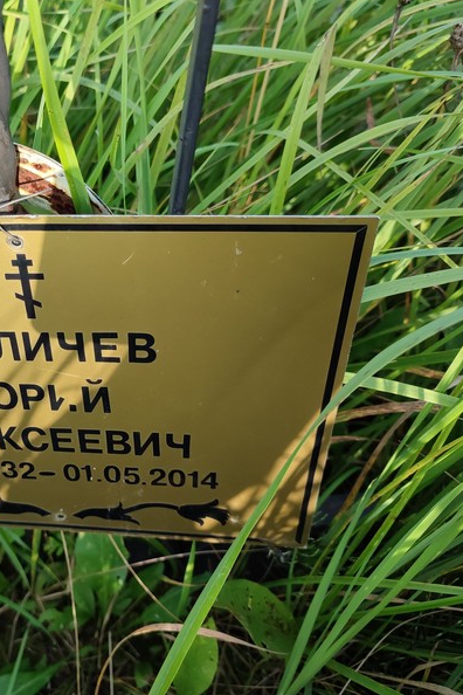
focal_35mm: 35
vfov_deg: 54.4
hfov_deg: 35.9
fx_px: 675
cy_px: 345
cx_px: 61
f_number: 1.9
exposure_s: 1/155
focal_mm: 6.04
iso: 50
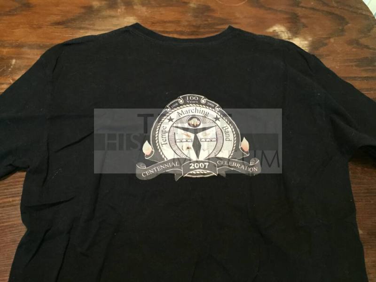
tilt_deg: -62.3
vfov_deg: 48.2
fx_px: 315
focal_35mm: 29
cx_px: 188
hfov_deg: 61.7
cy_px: 141
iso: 320
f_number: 2.2
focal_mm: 4.15
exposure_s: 1/15
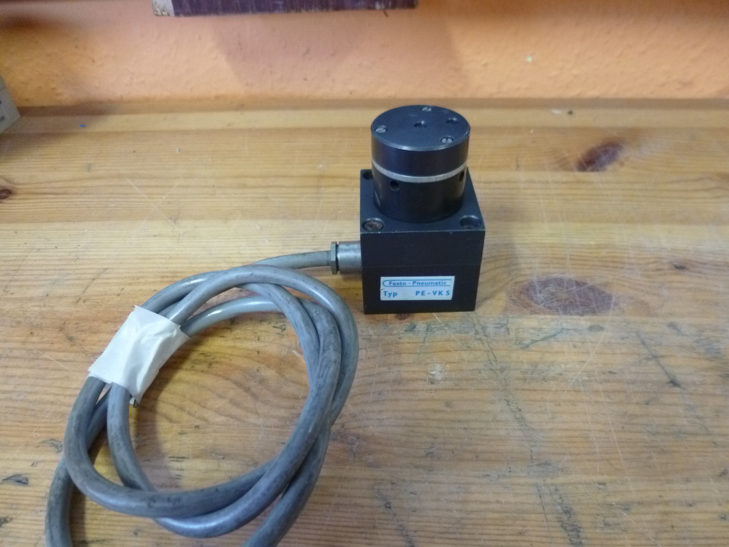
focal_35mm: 25
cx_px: 364
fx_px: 526
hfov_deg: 69.4
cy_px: 274
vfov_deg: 54.9
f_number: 3.1
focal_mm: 4.5
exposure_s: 1/8
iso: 400
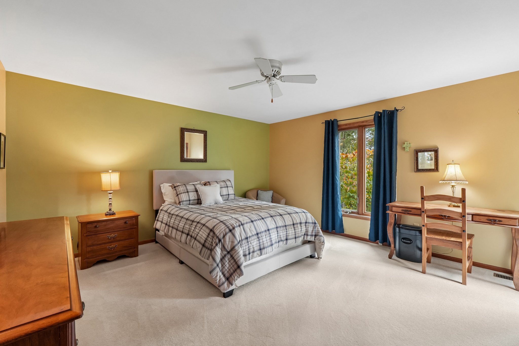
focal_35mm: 16
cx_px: 260
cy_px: 173
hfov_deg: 97.6
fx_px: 227
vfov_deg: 74.6
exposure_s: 1/8
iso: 400
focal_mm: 10.5
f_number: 8
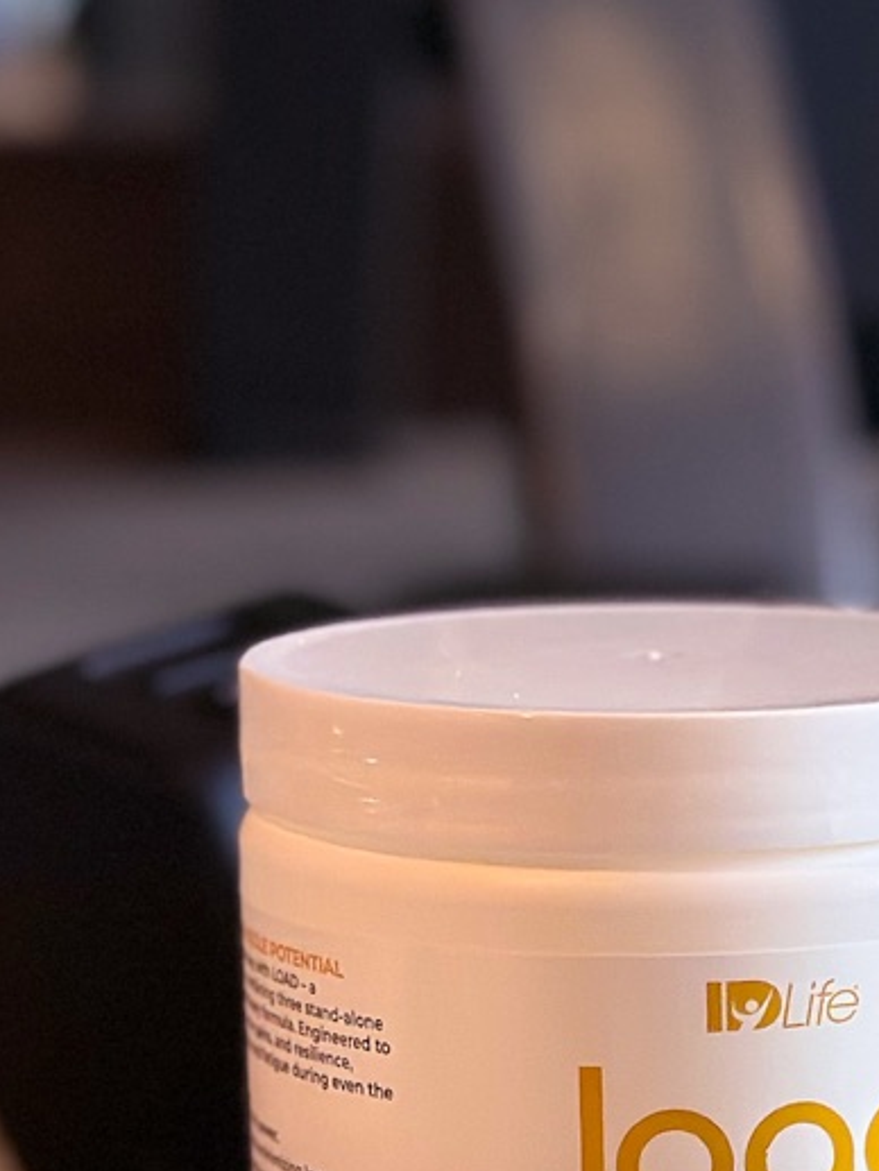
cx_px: 1171
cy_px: 1060
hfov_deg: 11.1
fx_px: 4400
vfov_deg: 15.0
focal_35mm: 130
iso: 320
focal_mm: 6.86
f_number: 1.8
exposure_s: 1/60
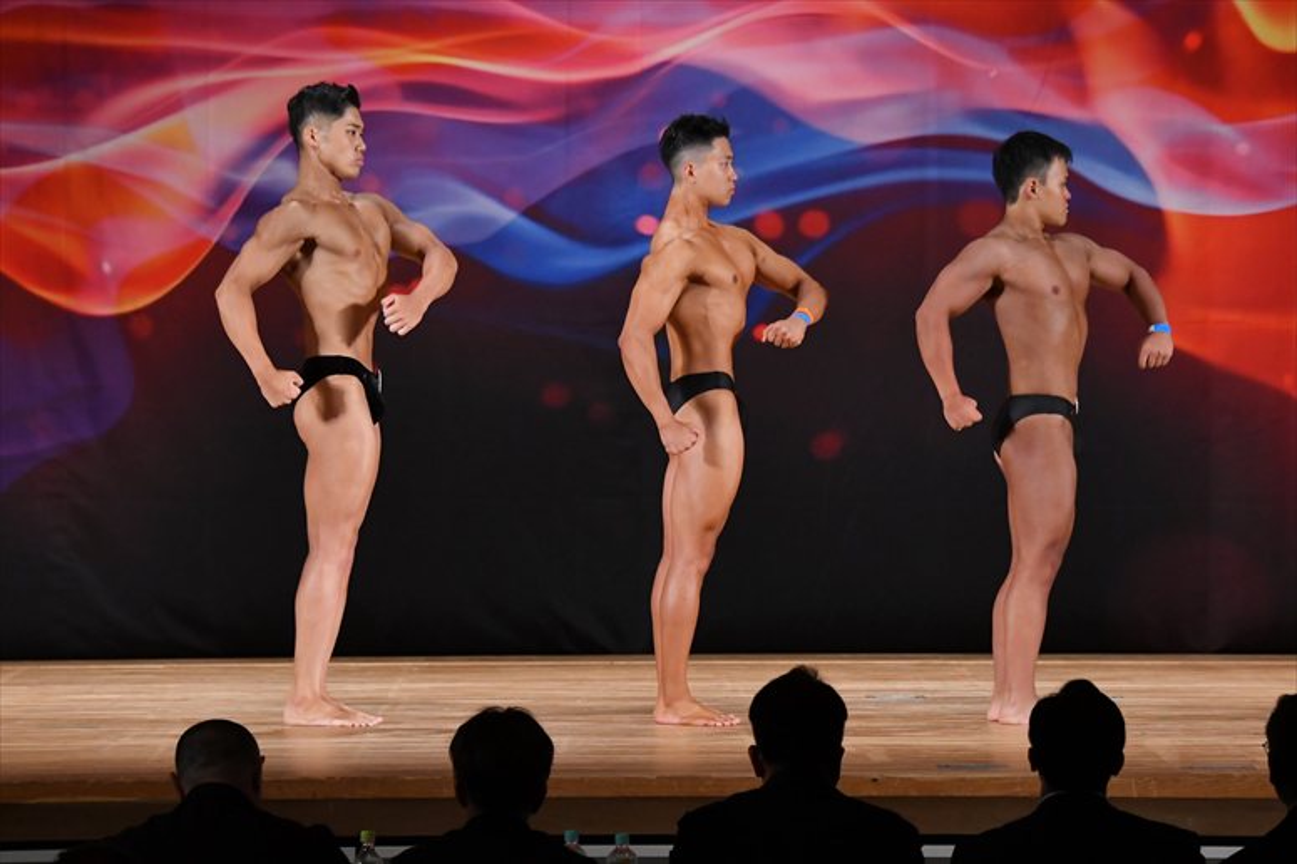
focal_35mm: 202
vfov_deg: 6.8
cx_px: 648
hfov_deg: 10.2
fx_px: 7274
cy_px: 432
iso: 3200
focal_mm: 135
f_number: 5.6
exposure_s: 1/400
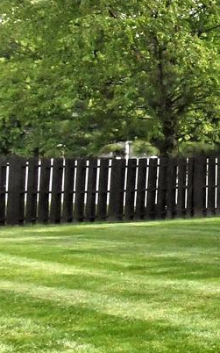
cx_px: 725
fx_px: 797
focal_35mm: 83
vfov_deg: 24.9
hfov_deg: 9.9
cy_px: 144
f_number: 14
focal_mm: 11
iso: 3200
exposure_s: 1/1600
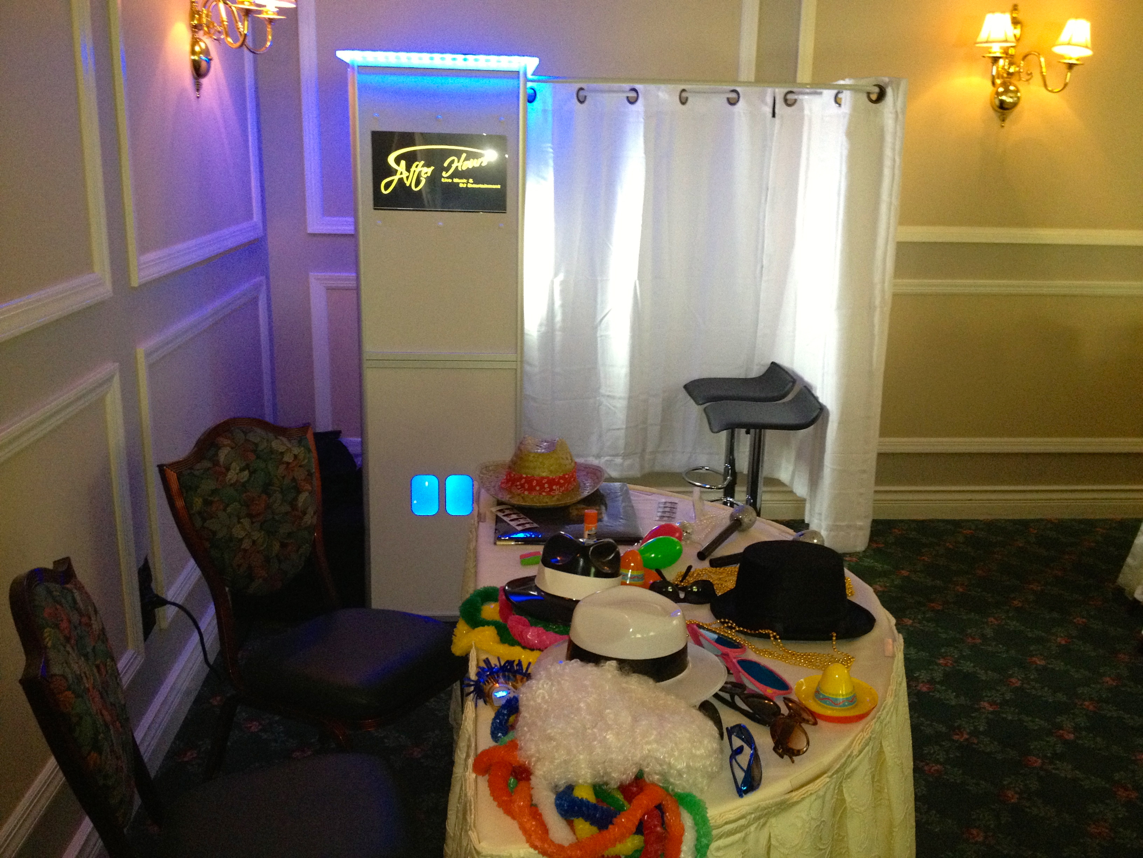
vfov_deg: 40.7
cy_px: 429
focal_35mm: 35
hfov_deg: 52.6
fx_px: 1156
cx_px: 572
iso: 250
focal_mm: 4.28
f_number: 2.4
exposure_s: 1/20
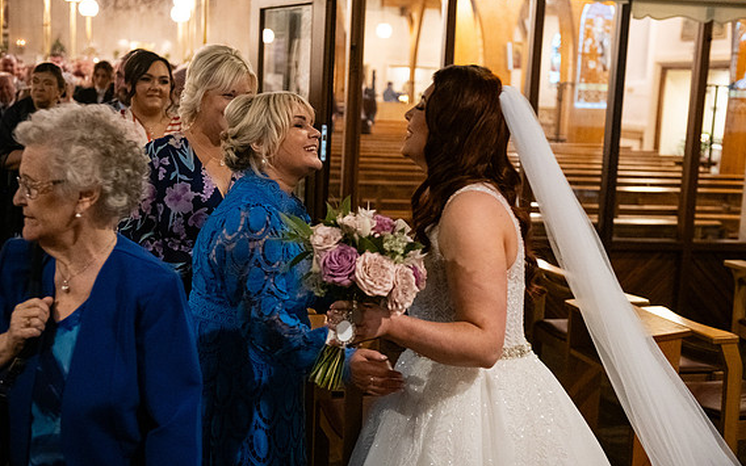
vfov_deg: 25.8
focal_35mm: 50
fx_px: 1017
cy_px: 219
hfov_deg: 40.3
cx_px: 370
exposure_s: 1/160
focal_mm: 48
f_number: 3.5
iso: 2500
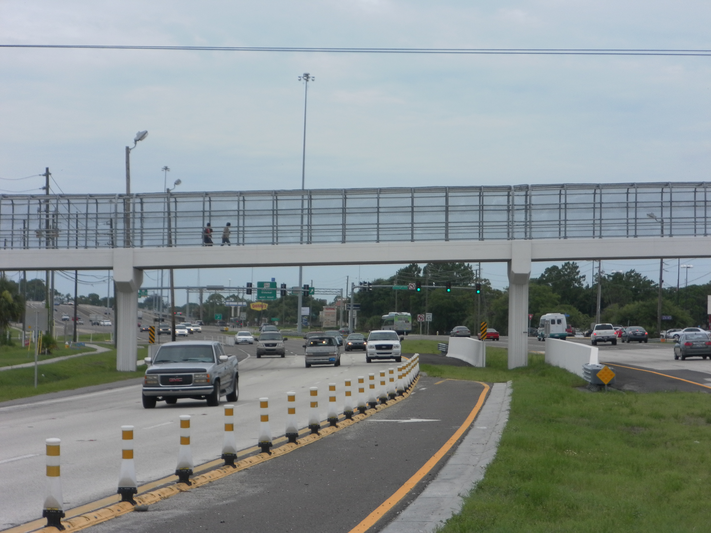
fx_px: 2259
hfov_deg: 17.9
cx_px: 356
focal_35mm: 110
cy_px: 266
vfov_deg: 13.5
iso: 80
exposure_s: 1/500
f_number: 5.9
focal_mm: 19.6
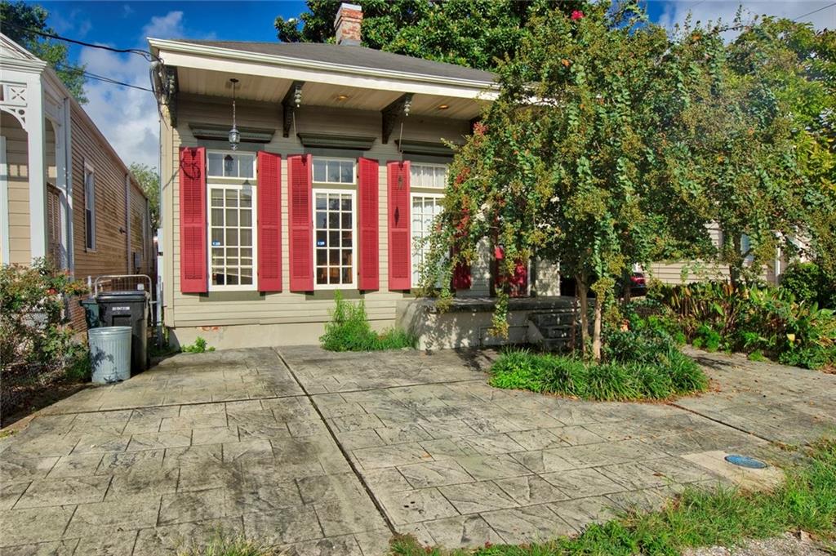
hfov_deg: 71.6
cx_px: 418
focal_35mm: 25
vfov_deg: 51.2
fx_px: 580
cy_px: 278
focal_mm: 25
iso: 100
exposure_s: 1/250
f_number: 13
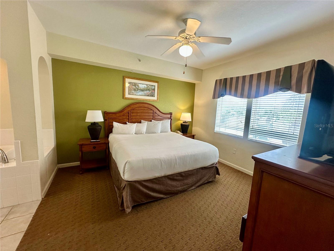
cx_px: 167
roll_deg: -3.1
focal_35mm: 14
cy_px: 126
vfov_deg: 85.7
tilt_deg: -7.6
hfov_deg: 102.1
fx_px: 135
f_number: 2.2
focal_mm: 2.22
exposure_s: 1/120
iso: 250
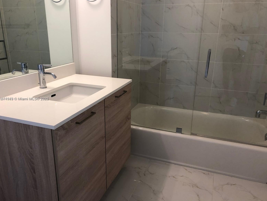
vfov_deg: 48.2
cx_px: 132
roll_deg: -1.1
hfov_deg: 61.7
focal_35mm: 29
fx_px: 224
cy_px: 99
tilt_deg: -18.2
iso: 40
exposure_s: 1/30
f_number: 1.8
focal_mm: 4
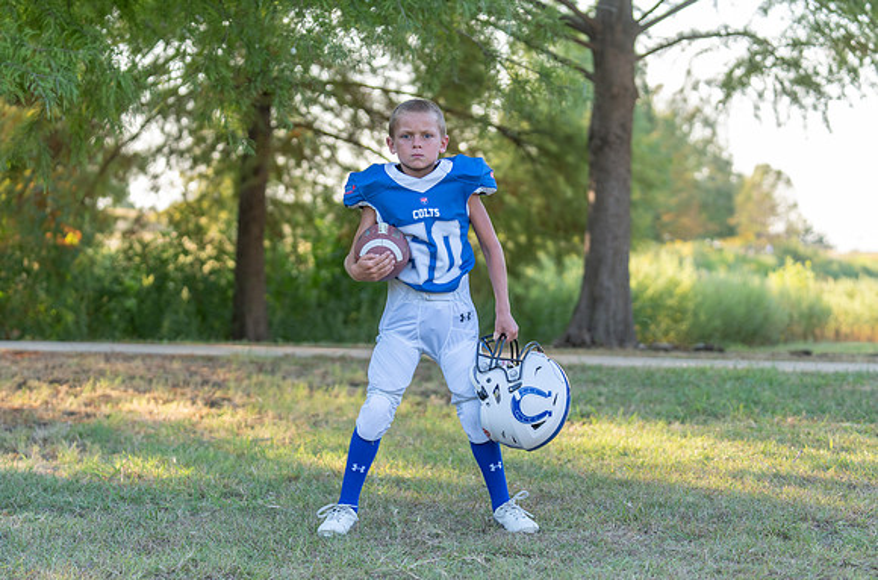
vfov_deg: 16.5
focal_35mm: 82
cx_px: 448
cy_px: 284
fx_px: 1995
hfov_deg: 24.8
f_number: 2.8
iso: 160
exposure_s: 1/320
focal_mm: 70
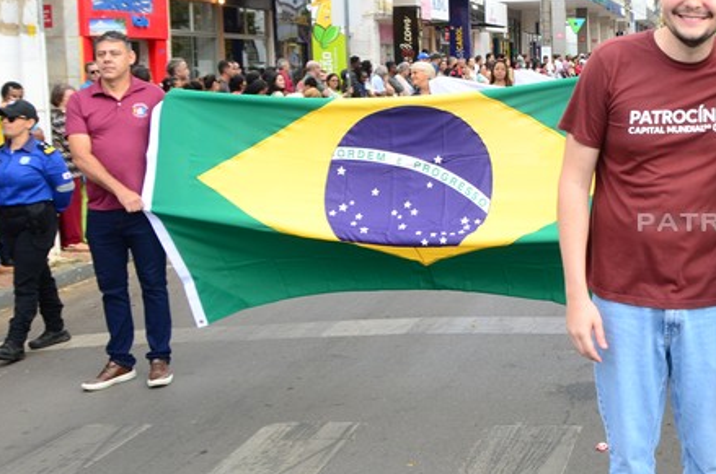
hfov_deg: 34.0
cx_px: 670
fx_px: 1092
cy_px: 141
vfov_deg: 24.3
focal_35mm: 55
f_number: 5
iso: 250
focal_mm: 18
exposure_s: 1/200
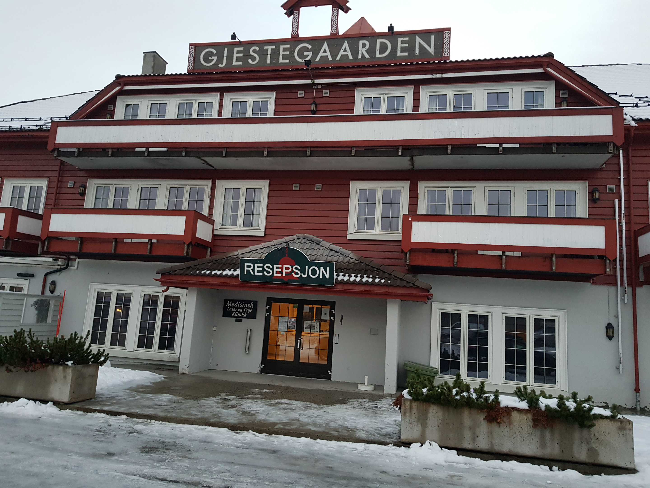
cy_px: 244
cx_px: 325
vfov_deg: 53.1
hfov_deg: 67.3
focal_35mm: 26
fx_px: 488
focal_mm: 4.2
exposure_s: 1/50
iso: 160
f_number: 1.7
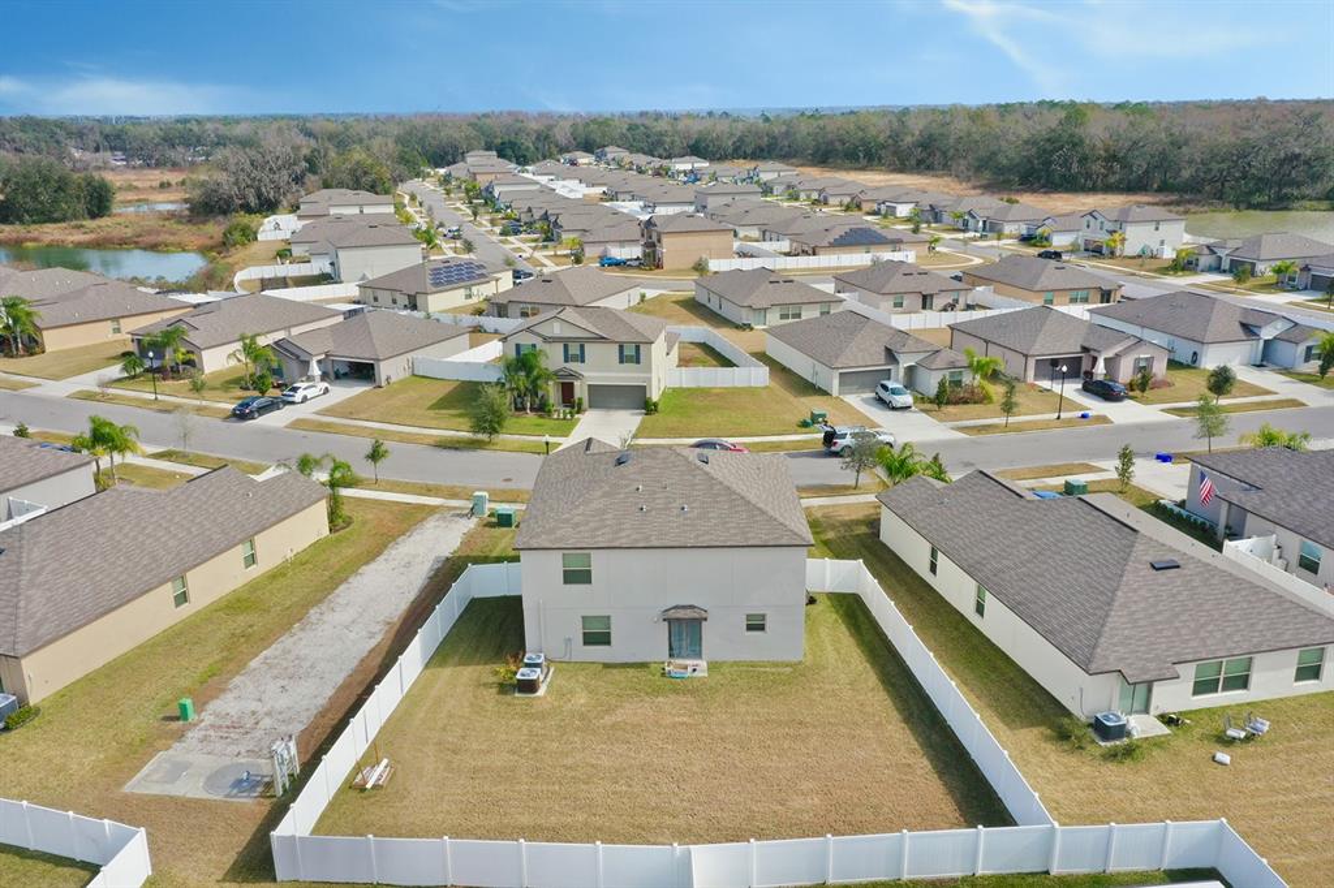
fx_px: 1037
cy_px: 444
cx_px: 667
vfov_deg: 46.4
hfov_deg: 65.5
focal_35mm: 28
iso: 100
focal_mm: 10.26
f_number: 11
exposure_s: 1/120
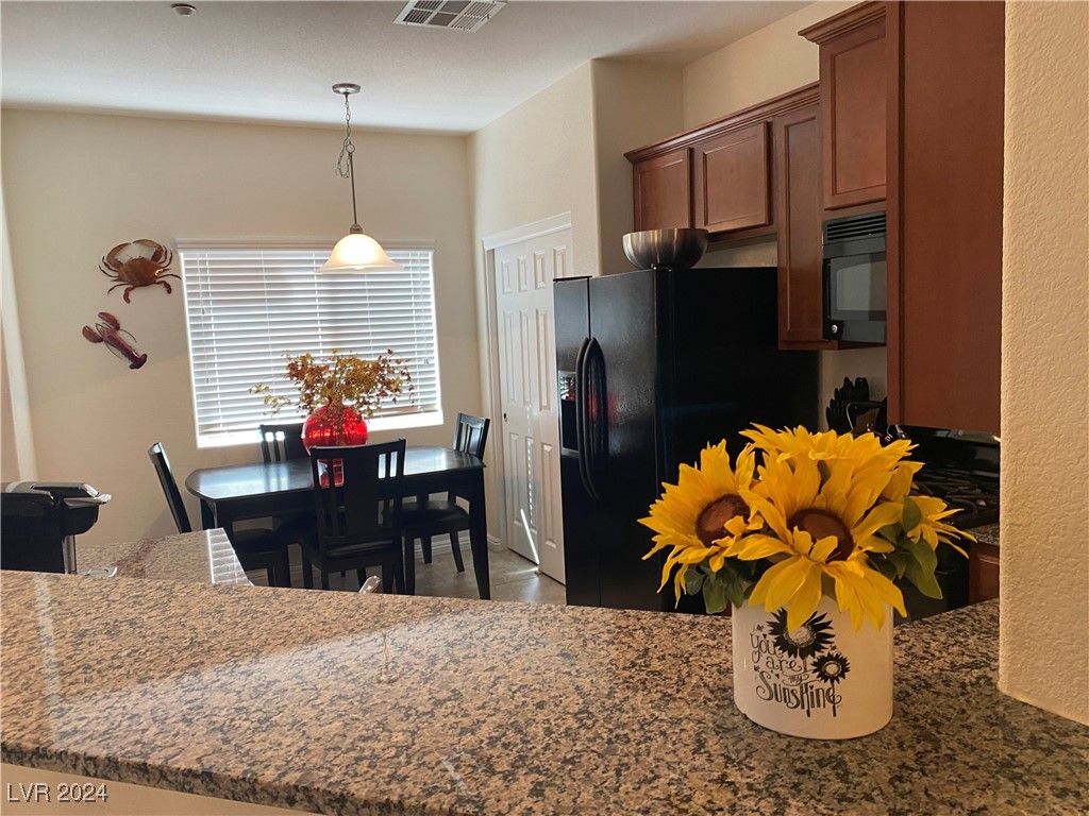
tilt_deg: -6.3
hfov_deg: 67.3
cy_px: 408
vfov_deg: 53.1
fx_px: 818
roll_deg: +2.5
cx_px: 544
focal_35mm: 26
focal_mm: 4.25
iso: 80
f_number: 1.8
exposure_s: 1/60
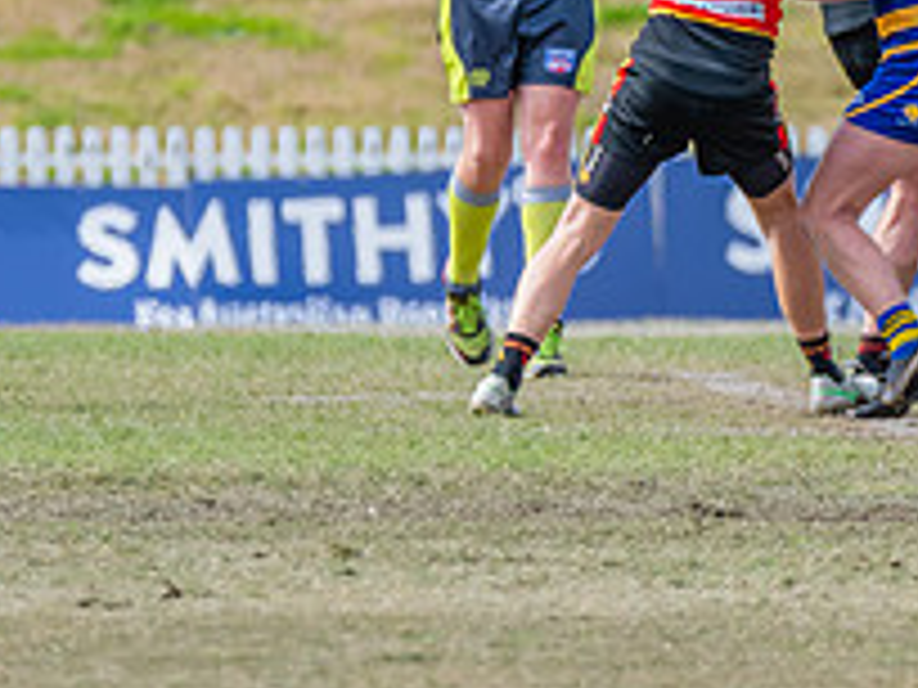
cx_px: 735
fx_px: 29781
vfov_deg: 1.3
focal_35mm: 1123
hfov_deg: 1.8
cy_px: -85
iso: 800
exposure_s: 1/1600
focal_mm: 380
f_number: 7.1
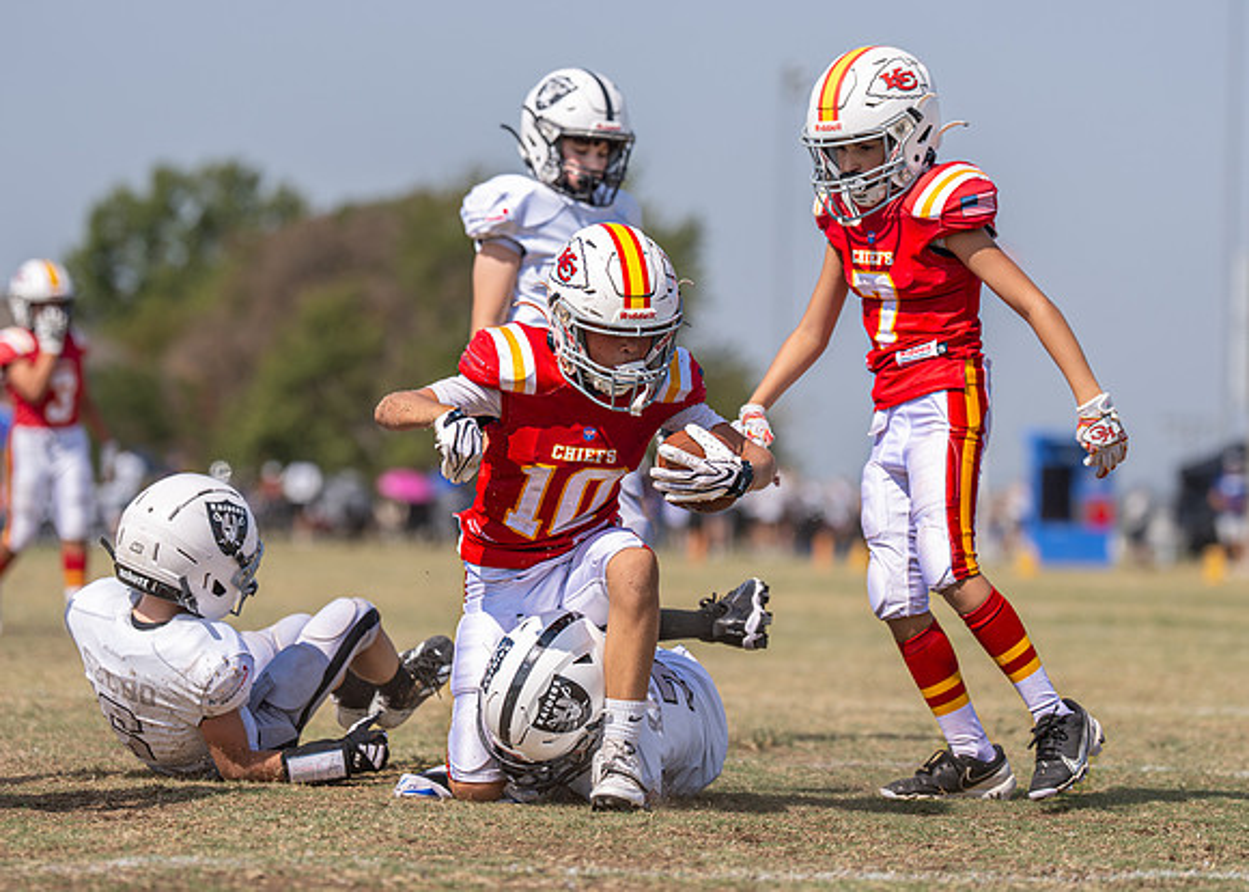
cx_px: 640
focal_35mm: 194
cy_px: 361
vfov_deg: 7.4
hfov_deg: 10.4
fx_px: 6870
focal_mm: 135
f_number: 2.8
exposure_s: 1/3200
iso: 100
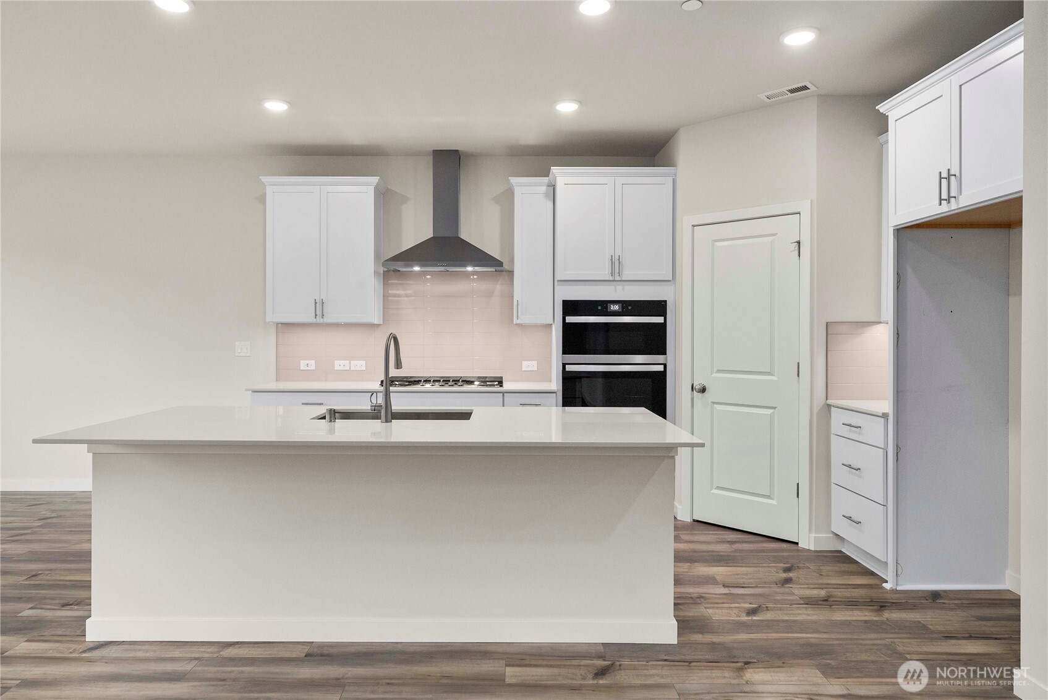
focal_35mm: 20
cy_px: 350
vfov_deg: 62.0
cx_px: 524
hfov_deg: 83.9
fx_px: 582
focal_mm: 20
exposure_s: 1/60
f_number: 7.1
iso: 160
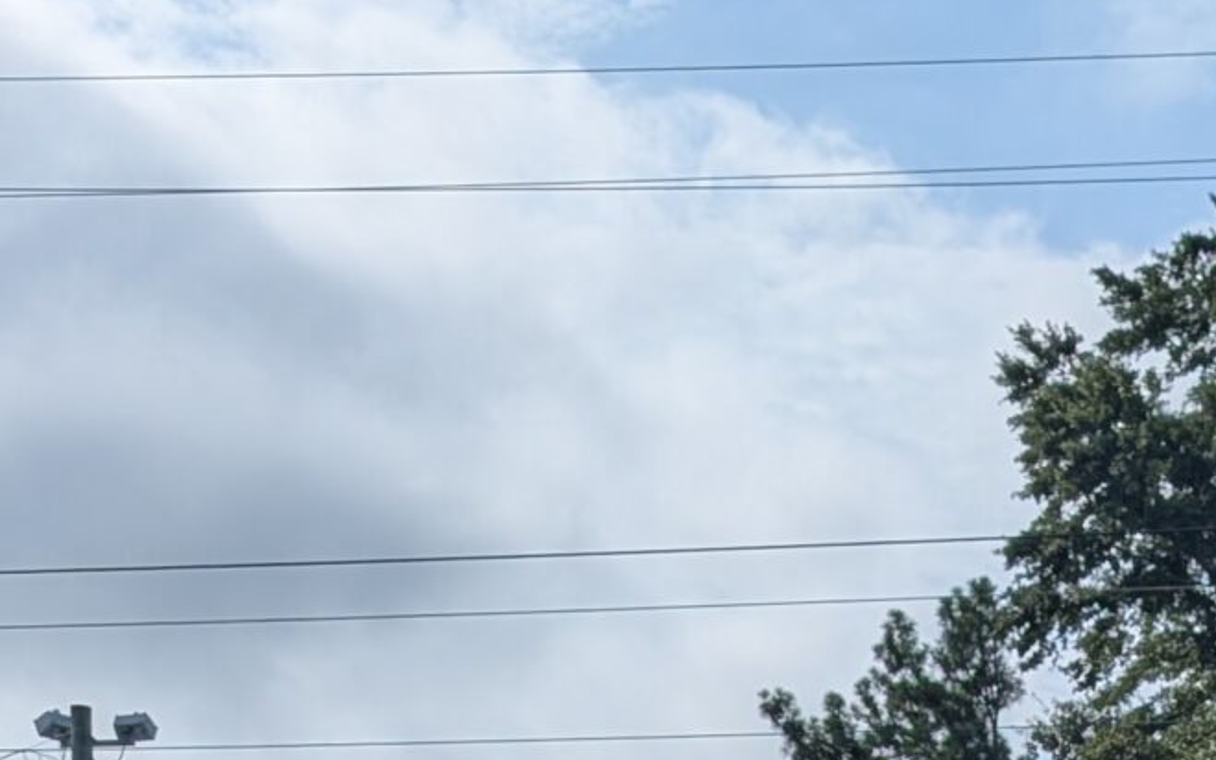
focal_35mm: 99
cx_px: 1476
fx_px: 3281
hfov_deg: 19.7
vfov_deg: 11.3
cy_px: 1736
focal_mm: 6.9
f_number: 1.68
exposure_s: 1/2688
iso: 20
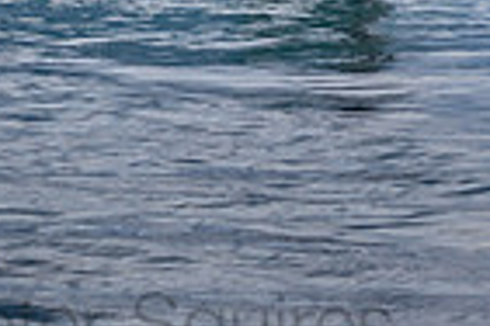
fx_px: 19040
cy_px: -314
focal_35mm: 1399
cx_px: 56
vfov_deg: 1.0
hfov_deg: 1.5
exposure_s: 1/40
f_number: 11
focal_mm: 200
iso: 100
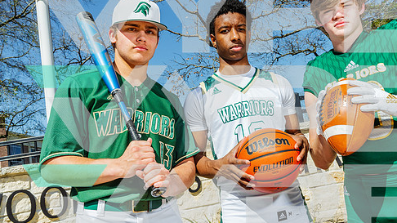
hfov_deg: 56.3
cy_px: 109
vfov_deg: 33.7
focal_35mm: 35
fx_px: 368
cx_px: 233
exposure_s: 1/125
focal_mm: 28
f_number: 11
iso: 100
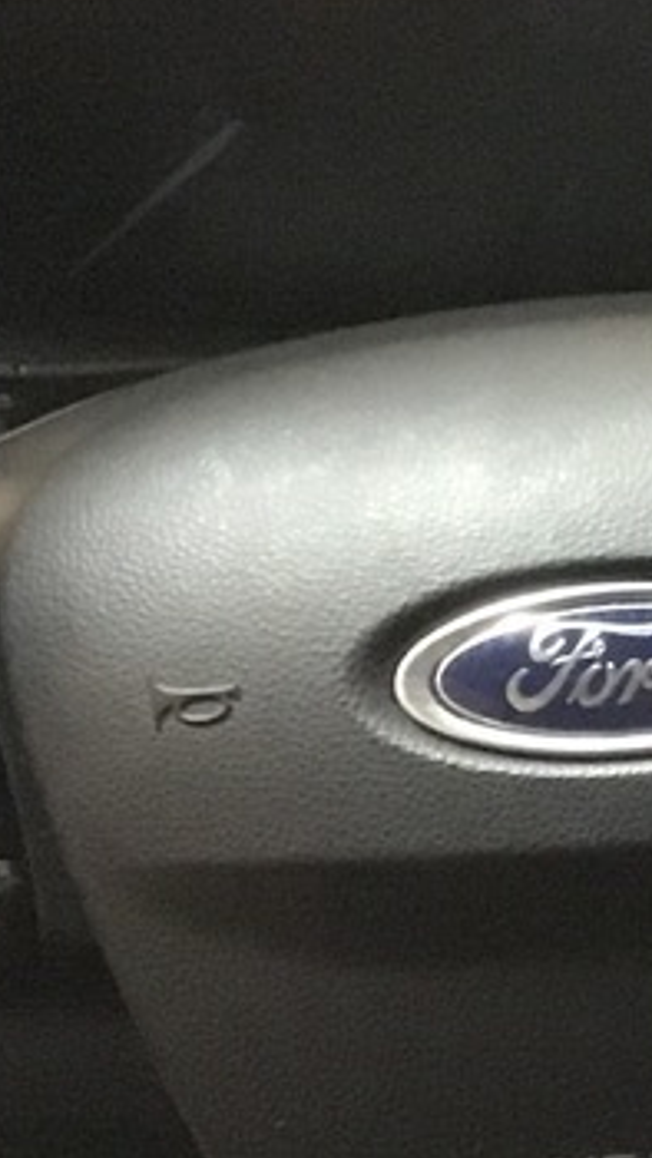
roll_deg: +0.4
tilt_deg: -27.7
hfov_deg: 8.1
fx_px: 4270
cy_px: 860
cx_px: 1489
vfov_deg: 15.4
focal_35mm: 139
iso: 400
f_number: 2.4
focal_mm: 3.3
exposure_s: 1/17
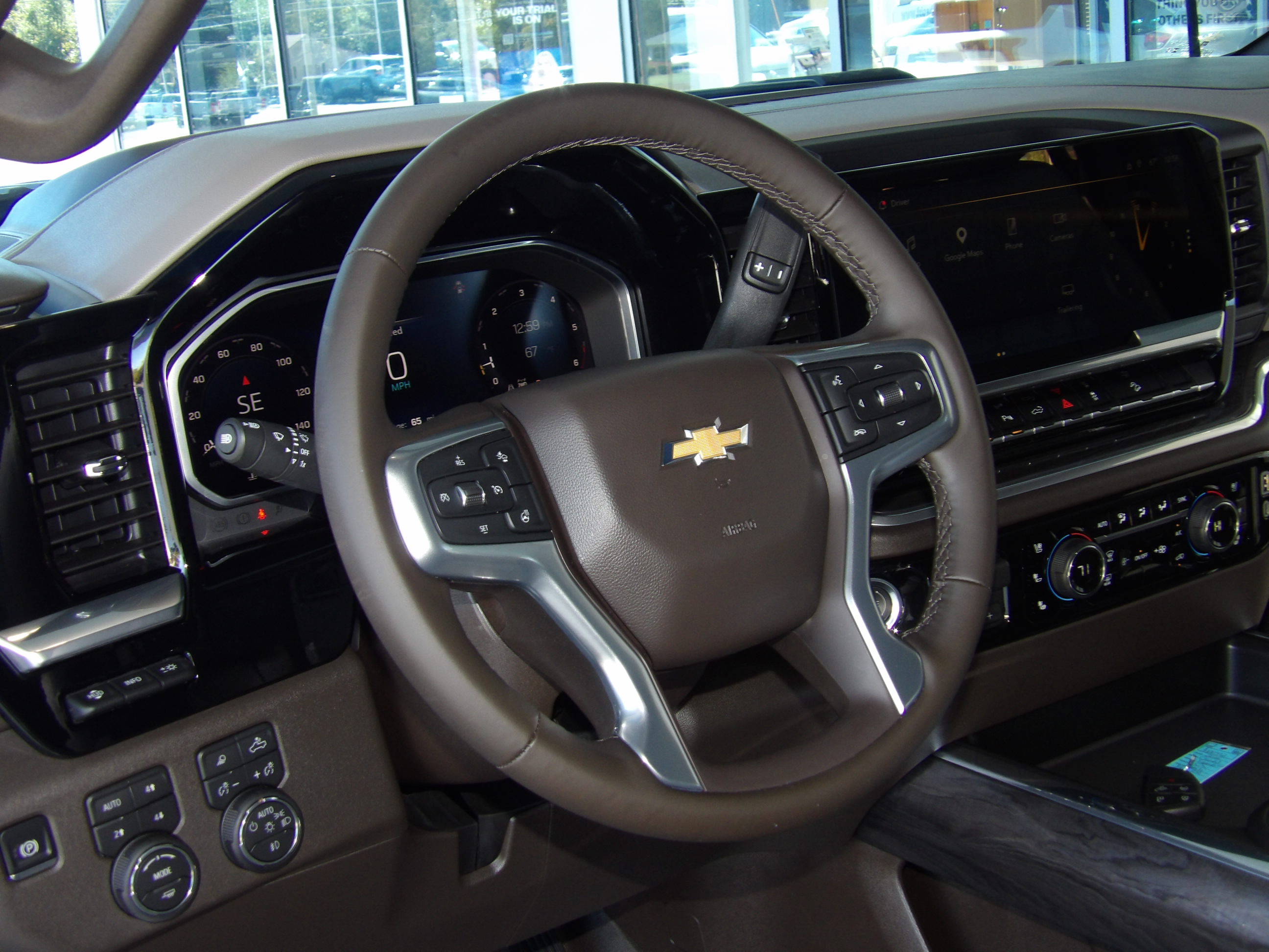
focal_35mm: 46
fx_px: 1686
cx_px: 634
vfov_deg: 31.5
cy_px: 476
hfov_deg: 41.2
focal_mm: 8.2
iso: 200
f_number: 3.8
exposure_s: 1/27
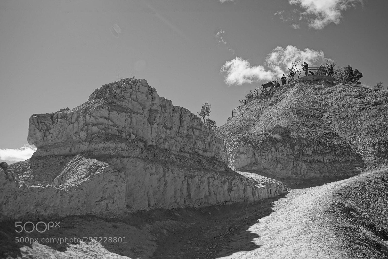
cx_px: 194
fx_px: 302
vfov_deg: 46.4
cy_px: 130
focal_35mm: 28
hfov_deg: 65.5
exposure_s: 1/640
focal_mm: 28
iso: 100
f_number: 5.6
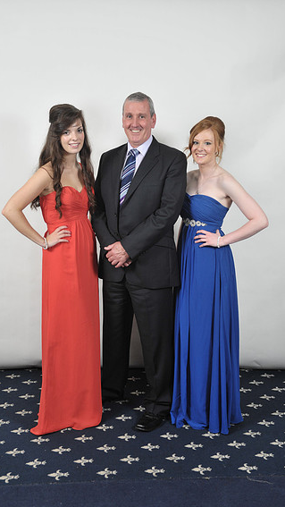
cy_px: 258
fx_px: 604
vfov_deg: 45.5
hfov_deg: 26.5
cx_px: 139
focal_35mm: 45
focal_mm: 42
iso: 1000
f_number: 7.1
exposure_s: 1/160
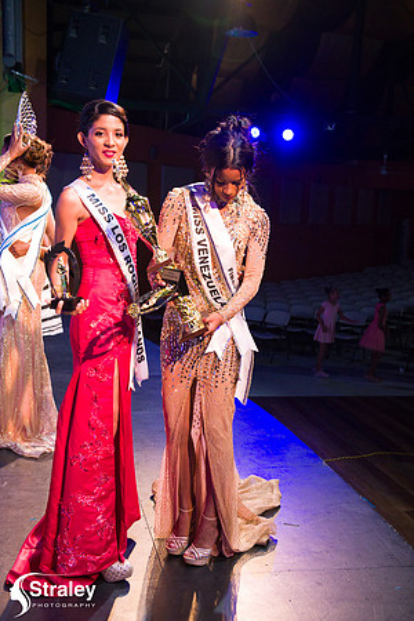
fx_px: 828
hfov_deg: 28.1
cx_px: 207
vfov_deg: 41.1
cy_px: 310
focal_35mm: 48
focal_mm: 48
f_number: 5
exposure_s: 1/160
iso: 4000
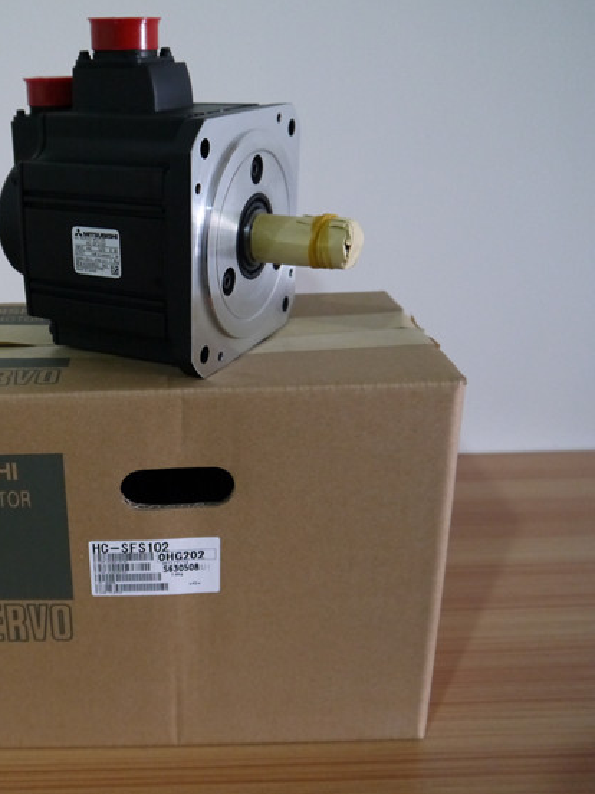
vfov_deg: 49.0
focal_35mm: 38
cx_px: 122
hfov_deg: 36.5
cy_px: 391
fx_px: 871
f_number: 3.5
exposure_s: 1/60
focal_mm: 14
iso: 1000
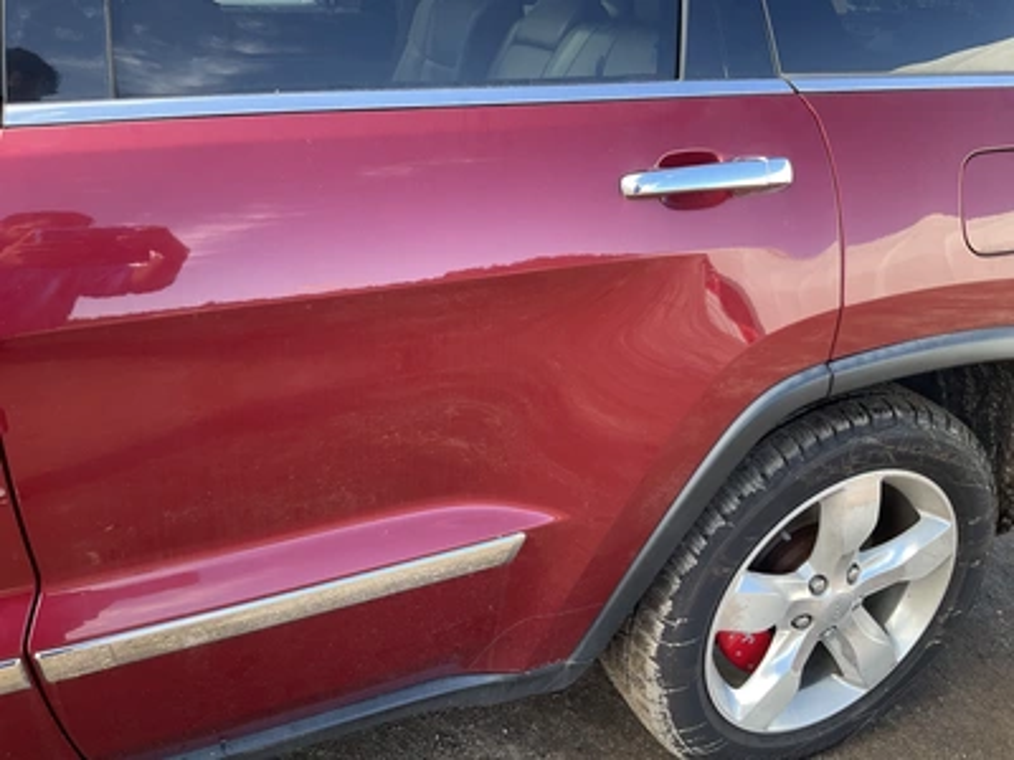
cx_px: 507
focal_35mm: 29
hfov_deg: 61.7
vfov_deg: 48.2
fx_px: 849
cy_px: 380
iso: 25
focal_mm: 3
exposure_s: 1/122
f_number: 1.8
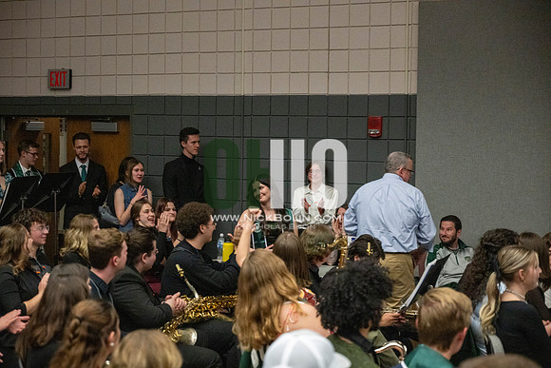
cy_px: 184
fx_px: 1072
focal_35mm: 70
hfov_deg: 28.8
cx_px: 276
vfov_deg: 19.5
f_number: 4
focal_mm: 70
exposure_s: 1/500
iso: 10000
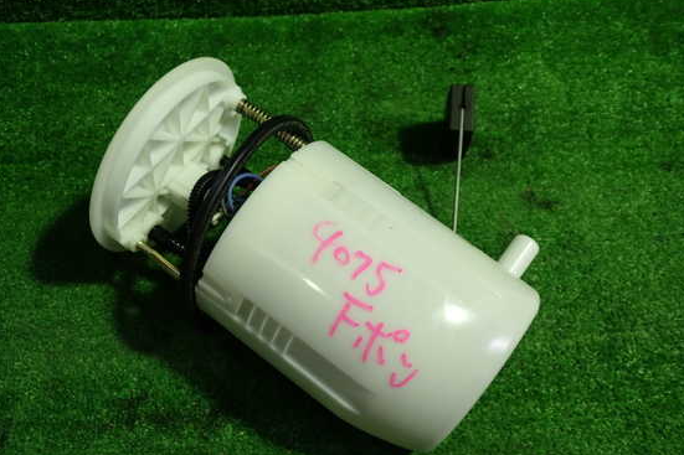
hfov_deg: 55.8
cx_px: 328
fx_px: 646
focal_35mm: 34
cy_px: 242
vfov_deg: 38.8
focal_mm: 5.4
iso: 200
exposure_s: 1/60
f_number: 2.3
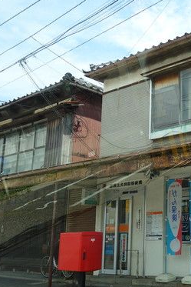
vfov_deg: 41.1
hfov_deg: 25.9
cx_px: 212
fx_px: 382
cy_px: 147
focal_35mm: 48
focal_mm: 10.4
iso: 160
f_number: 5.6
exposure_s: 1/250
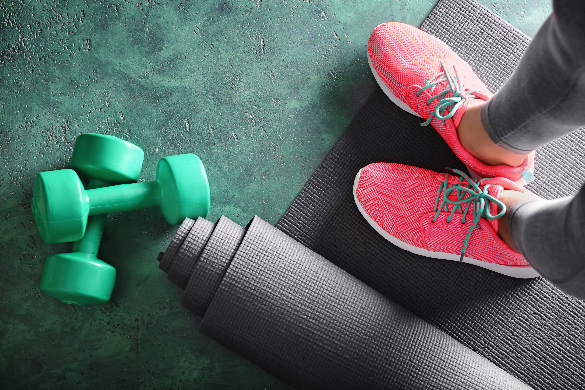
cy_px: 195
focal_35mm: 70
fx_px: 1138
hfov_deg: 28.8
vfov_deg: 19.5
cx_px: 292
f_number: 6.3
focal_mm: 70
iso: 320
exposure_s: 1/160
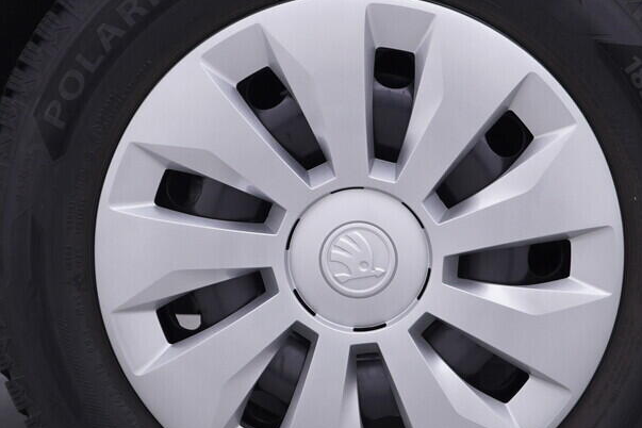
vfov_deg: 15.9
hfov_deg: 23.6
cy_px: 194
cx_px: 374
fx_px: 1534
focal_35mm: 86
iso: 125
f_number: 4
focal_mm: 24
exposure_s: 1/60
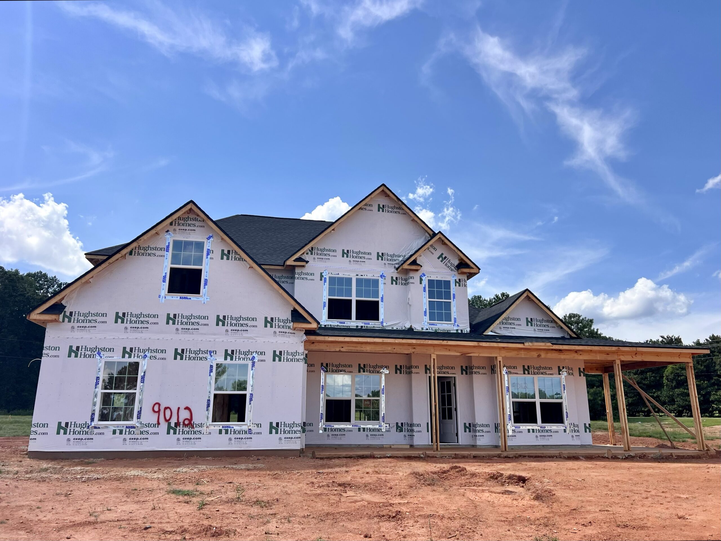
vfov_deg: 53.1
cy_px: 270
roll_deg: -0.2
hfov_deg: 67.3
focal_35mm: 26
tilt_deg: +15.7
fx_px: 542
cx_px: 360
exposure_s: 1/4831
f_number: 1.5
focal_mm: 5.7
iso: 50
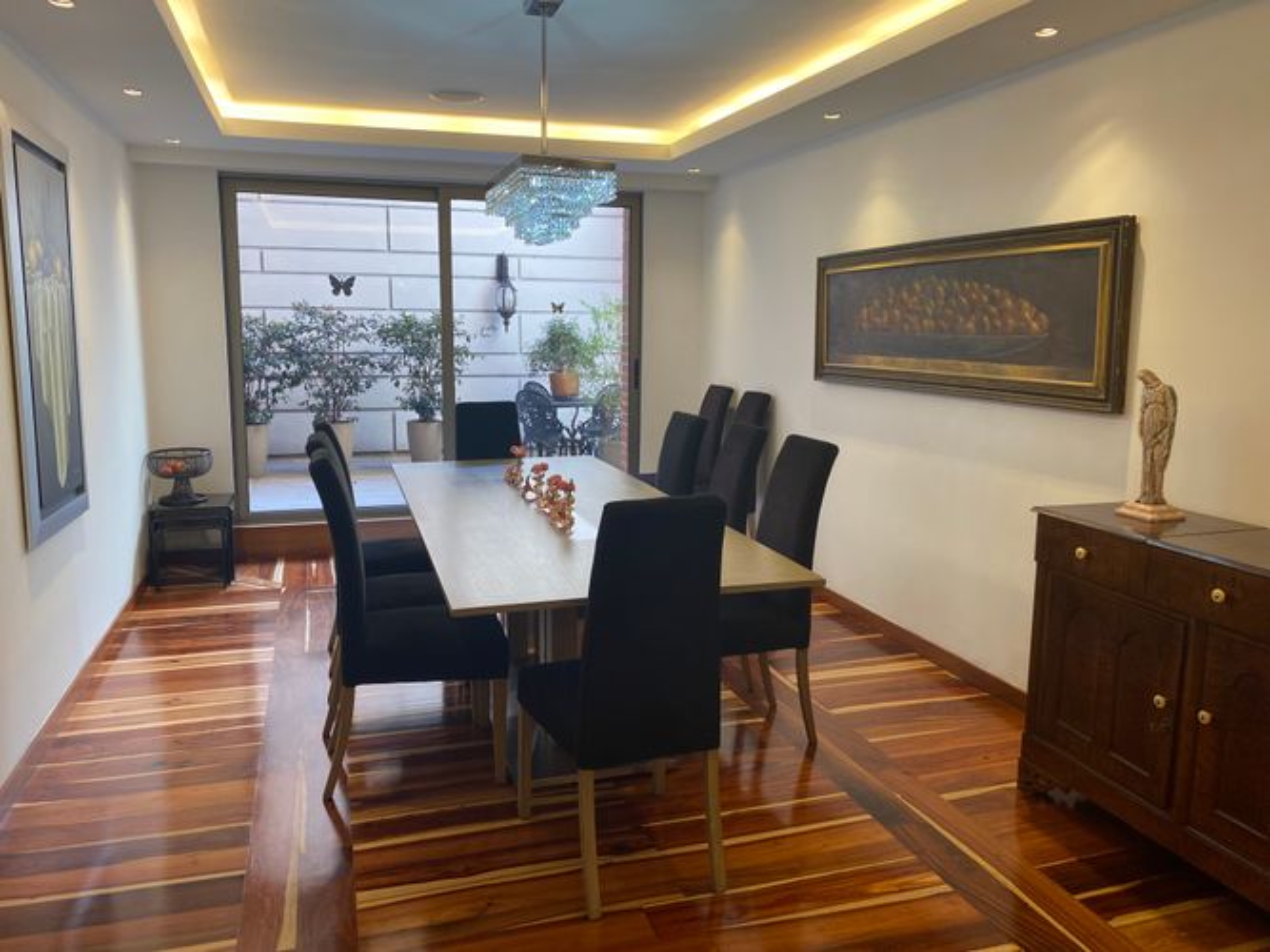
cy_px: 476
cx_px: 635
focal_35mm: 26
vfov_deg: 53.0
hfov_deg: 67.3
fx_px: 954
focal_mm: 4.25
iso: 64
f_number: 1.8
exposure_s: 1/60
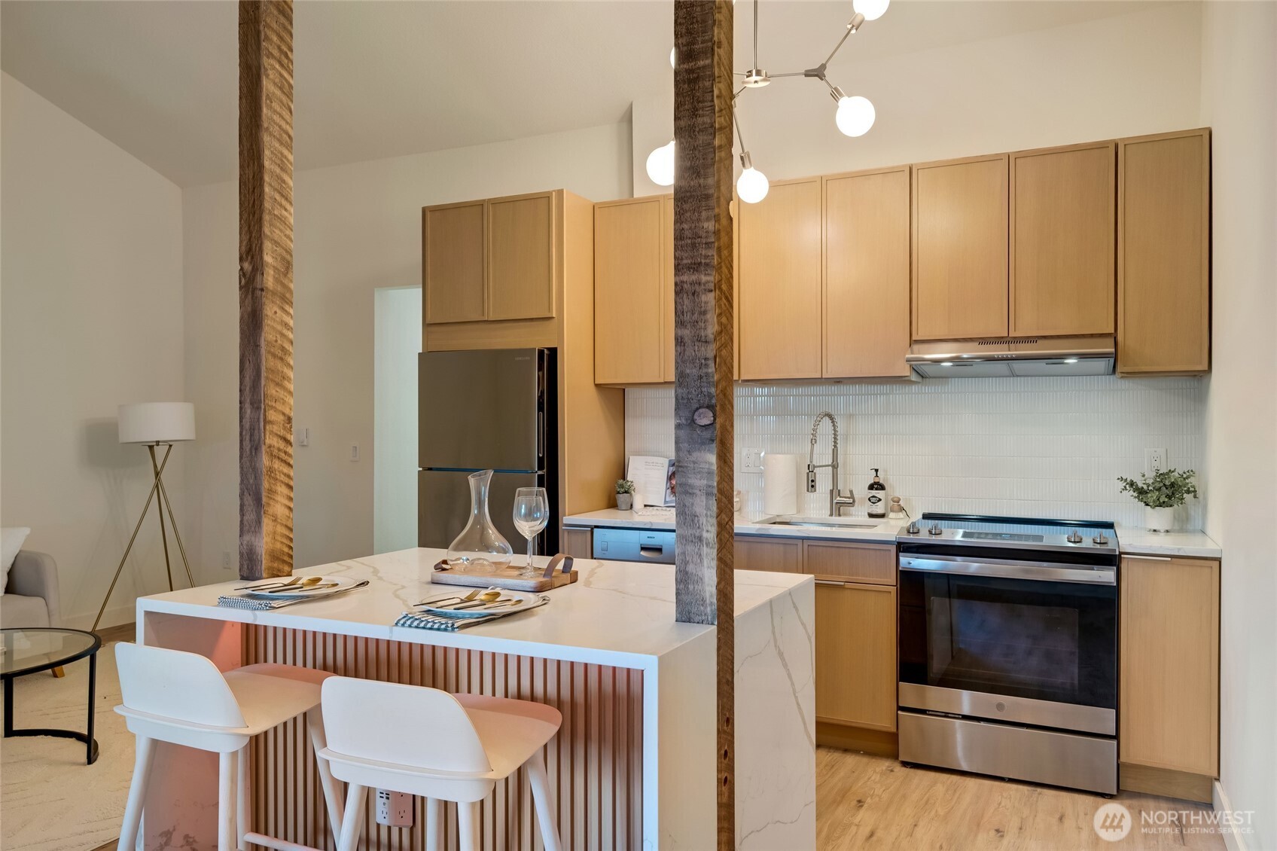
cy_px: 426
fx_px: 922
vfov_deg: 49.5
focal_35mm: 26
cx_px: 638
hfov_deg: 69.4
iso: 400
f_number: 9
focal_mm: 26
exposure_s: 1/200
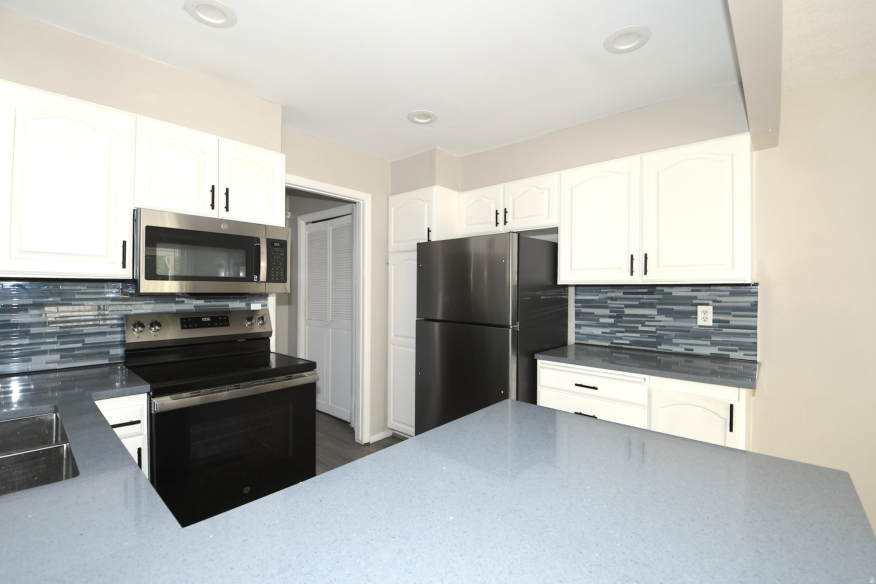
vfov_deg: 77.3
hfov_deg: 100.4
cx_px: 438
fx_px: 365
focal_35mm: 15
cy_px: 292
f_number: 8
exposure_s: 1/60
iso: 320
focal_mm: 10
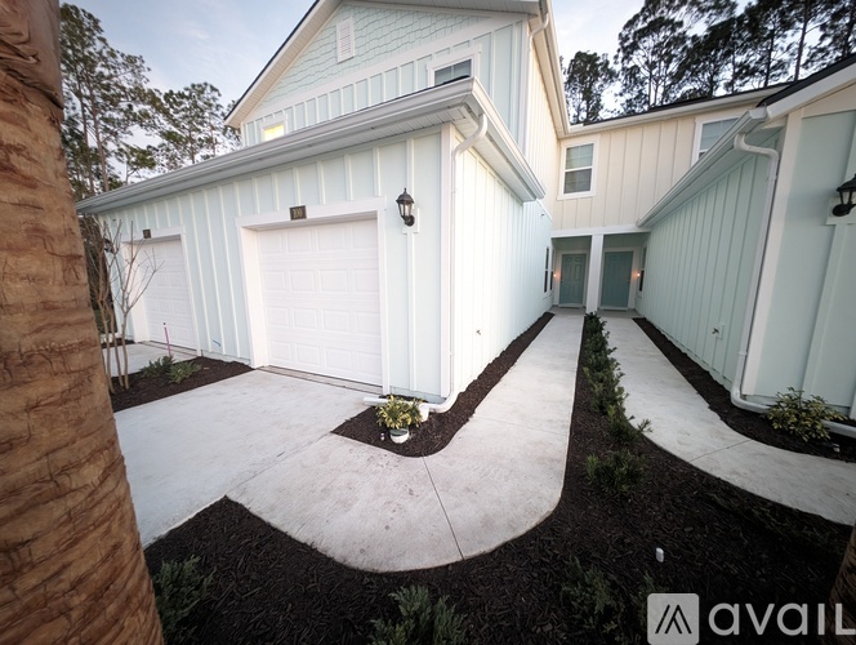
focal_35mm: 12
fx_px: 297
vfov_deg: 94.6
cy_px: 322
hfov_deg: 110.5
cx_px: 428
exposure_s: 1/20.7
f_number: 1.95
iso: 9290
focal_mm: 2.23
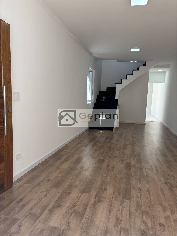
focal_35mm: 26
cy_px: 118
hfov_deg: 53.1
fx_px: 177
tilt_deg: -6.9
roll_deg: -2.8
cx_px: 88
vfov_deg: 67.3
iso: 50
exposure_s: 1/193
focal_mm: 5.96
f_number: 1.6
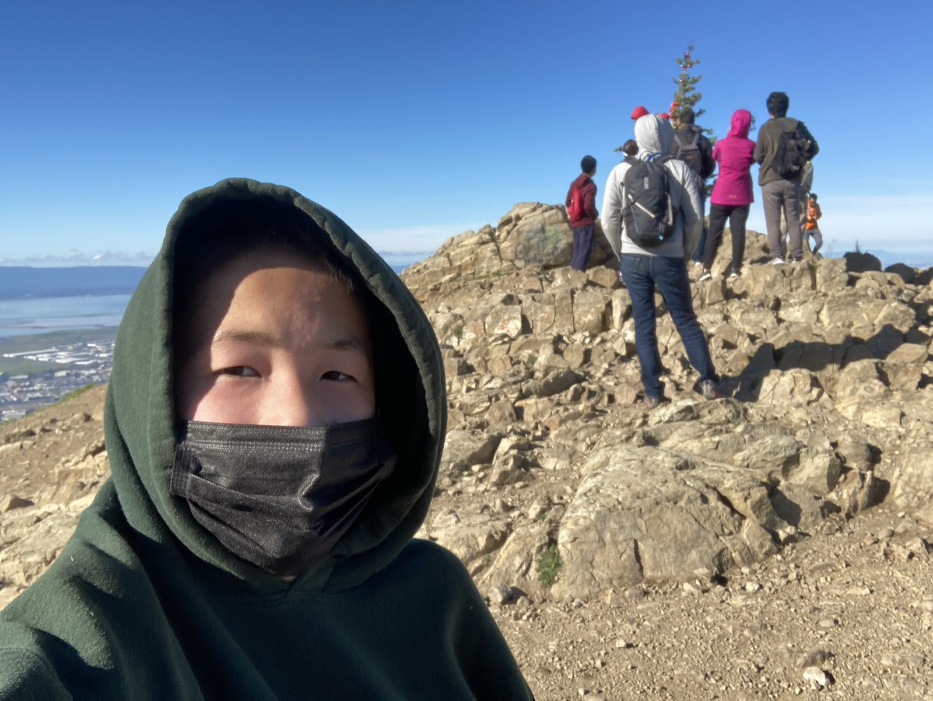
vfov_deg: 44.2
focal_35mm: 32
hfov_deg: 56.8
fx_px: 863
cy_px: 350
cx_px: 466
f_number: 2.2
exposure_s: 1/557
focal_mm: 2.87
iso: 20
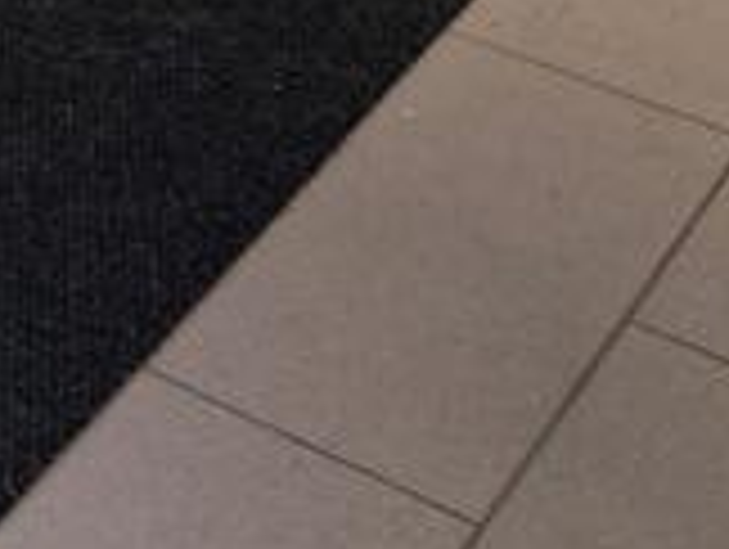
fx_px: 2805
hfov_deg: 12.0
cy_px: -747
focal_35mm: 133
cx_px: -1022
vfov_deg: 9.9
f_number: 1.8
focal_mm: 4
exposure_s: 1/100
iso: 100
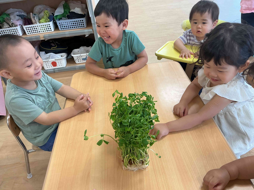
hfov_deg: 61.7
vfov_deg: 48.2
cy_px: 95
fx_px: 213
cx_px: 127
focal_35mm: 29
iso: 40
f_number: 1.8
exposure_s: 1/120
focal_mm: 3
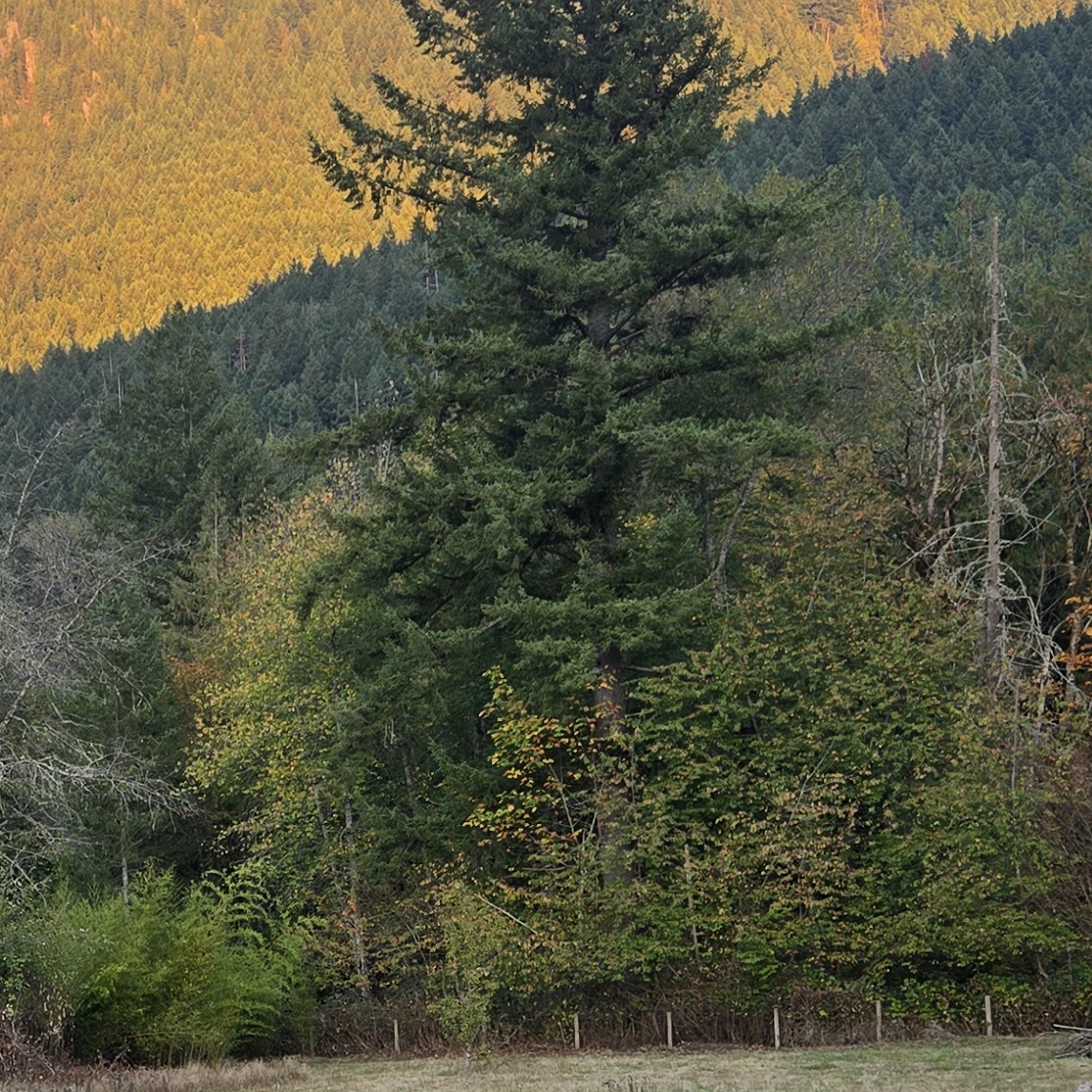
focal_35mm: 71
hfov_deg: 23.6
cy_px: 868
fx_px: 2534
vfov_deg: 24.0
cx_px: 96
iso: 25
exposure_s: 1/128
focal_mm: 5.4
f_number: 1.8
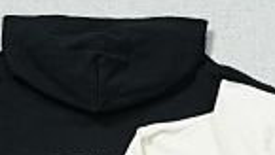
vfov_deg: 9.2
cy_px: 294
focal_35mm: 126
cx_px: 169
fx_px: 920
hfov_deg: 17.0
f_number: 10
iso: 1600
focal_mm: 35
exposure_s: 1/100
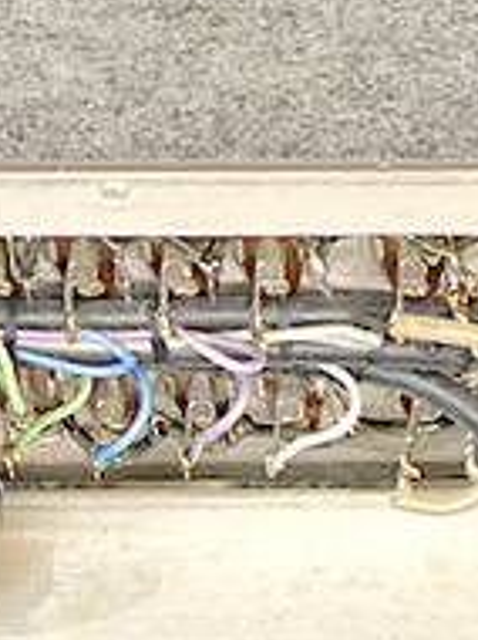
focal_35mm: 273
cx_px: 673
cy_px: 943
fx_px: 5038
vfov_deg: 7.2
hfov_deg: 5.4
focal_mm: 9.6
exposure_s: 1/1.3
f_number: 8
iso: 200
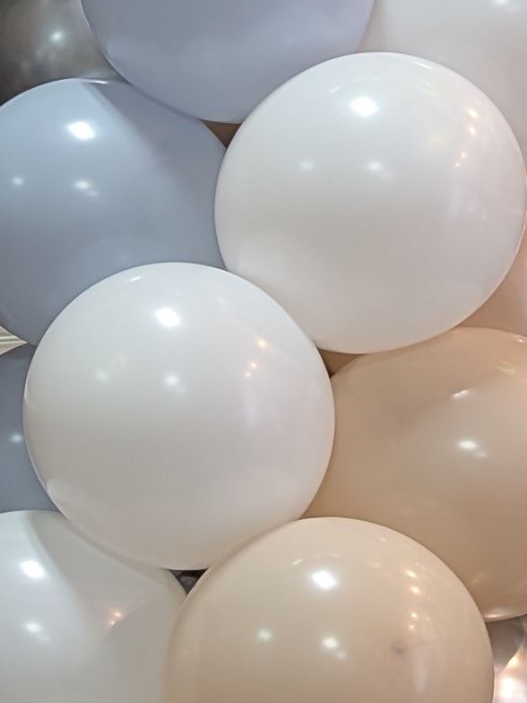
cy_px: 342
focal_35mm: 125
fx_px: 2537
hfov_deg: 11.6
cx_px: -135
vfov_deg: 15.8
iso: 118
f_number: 1.68
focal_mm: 6.9
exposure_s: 1/33.3
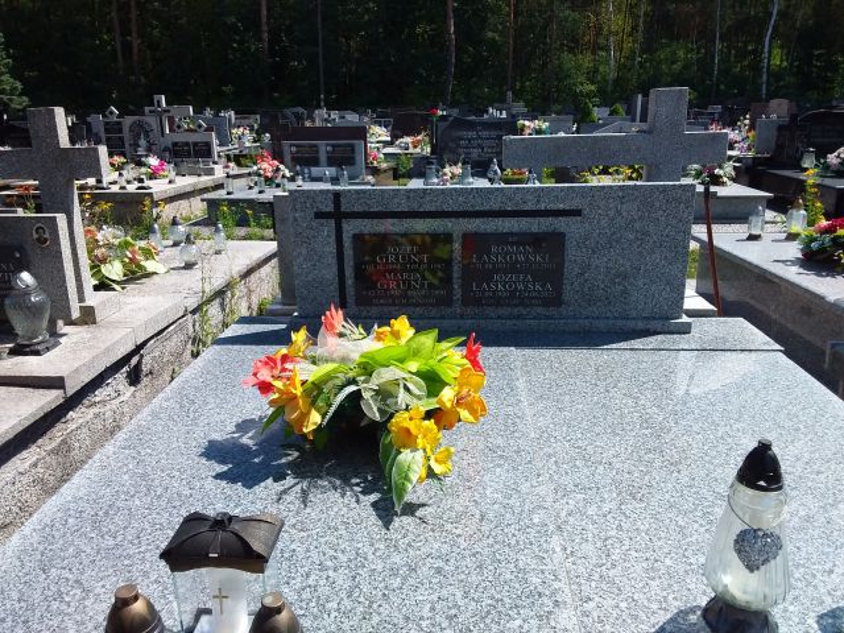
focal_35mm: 28
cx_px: 422
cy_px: 316
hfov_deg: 63.4
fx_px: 683
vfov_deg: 49.7
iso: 40
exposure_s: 1/1621
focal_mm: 2.91
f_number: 1.9
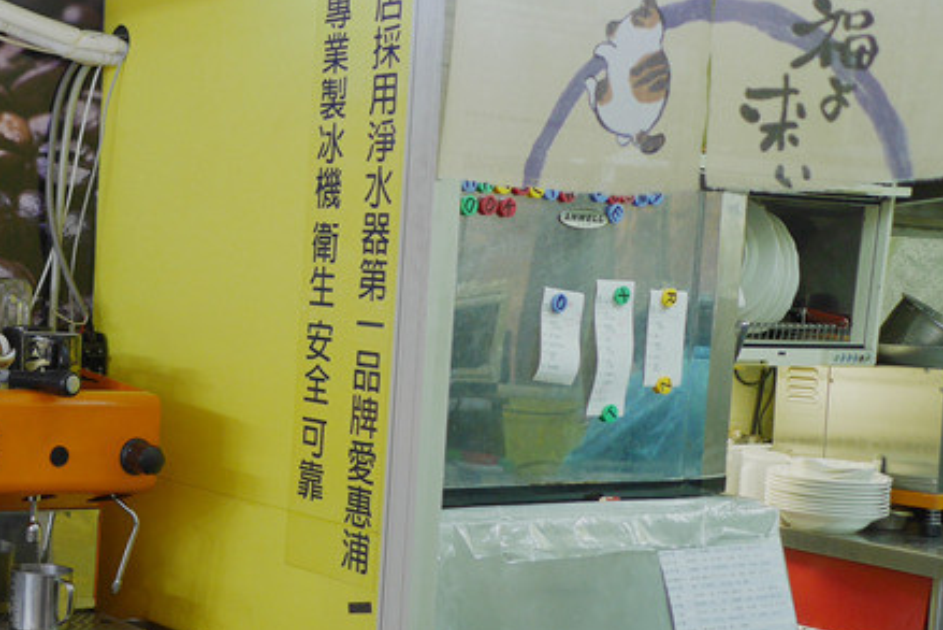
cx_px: -11
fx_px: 1677
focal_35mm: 64
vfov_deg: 21.2
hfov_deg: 29.3
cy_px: 405
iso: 320
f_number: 1.7
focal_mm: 15
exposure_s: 1/60
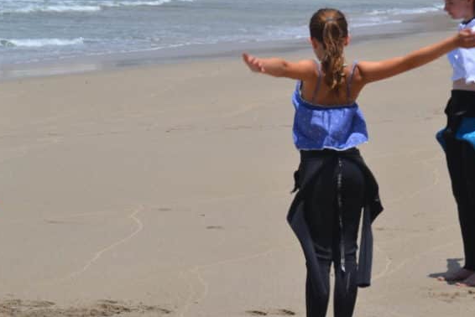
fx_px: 1861
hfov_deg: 14.5
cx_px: 218
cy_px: 109
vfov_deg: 9.7
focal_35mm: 141
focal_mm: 52
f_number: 9
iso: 100
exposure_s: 1/320
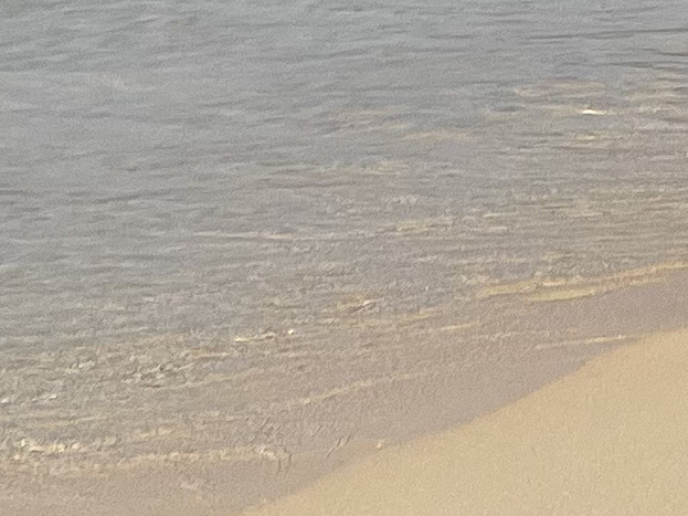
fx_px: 3319
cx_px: 1058
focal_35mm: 167
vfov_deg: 8.1
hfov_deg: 11.3
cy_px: -803
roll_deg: +0.5
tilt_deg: +1.5
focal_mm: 5.7
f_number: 1.5
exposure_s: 1/6211
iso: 50
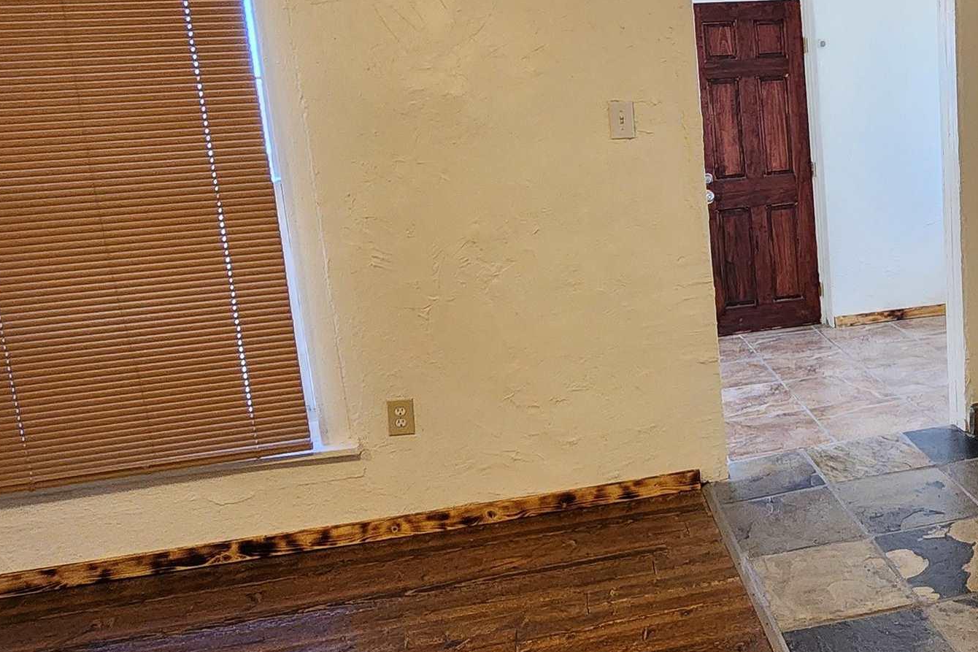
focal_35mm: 31
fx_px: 842
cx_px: 806
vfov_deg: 42.1
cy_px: 254
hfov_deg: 55.3
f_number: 2.2
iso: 320
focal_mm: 2.2
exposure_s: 1/60
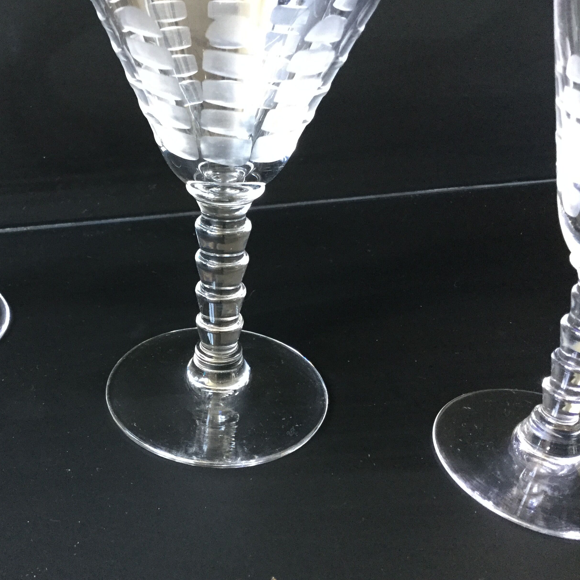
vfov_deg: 44.9
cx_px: 207
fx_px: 701
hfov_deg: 44.4
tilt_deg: -32.2
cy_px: 290
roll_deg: -1.9
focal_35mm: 37
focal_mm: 3.3
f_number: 2.4
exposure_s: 1/20
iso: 200
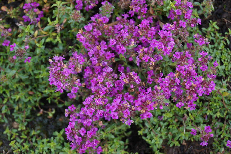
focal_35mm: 82
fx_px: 529
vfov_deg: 16.6
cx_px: 116
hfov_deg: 24.6
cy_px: 77
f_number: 5.6
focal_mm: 55
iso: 320
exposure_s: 1/160
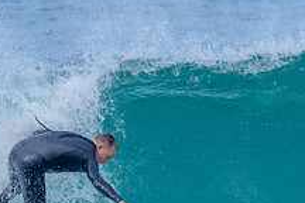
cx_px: 182
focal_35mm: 2959
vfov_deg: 0.5
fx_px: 25067
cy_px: 169
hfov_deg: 0.7
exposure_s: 1/2000
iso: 450
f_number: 6.3
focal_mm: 800
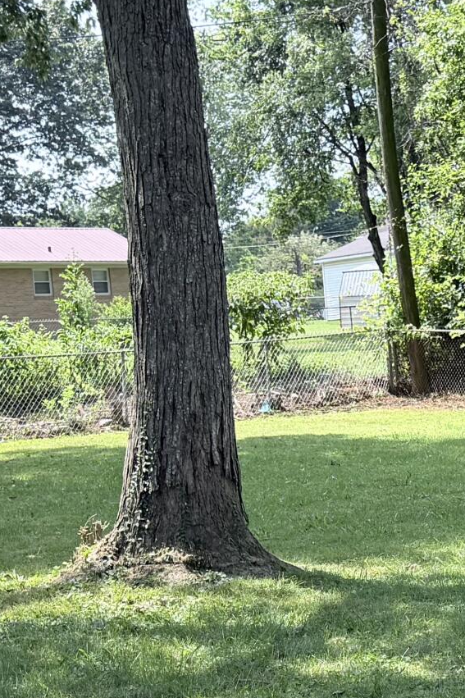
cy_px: 504
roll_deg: +4.8
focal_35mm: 88
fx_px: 1706
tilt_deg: -5.0
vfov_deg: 22.9
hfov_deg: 15.3
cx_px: 452
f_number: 1.78
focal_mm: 6.76
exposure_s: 1/1653
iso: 100
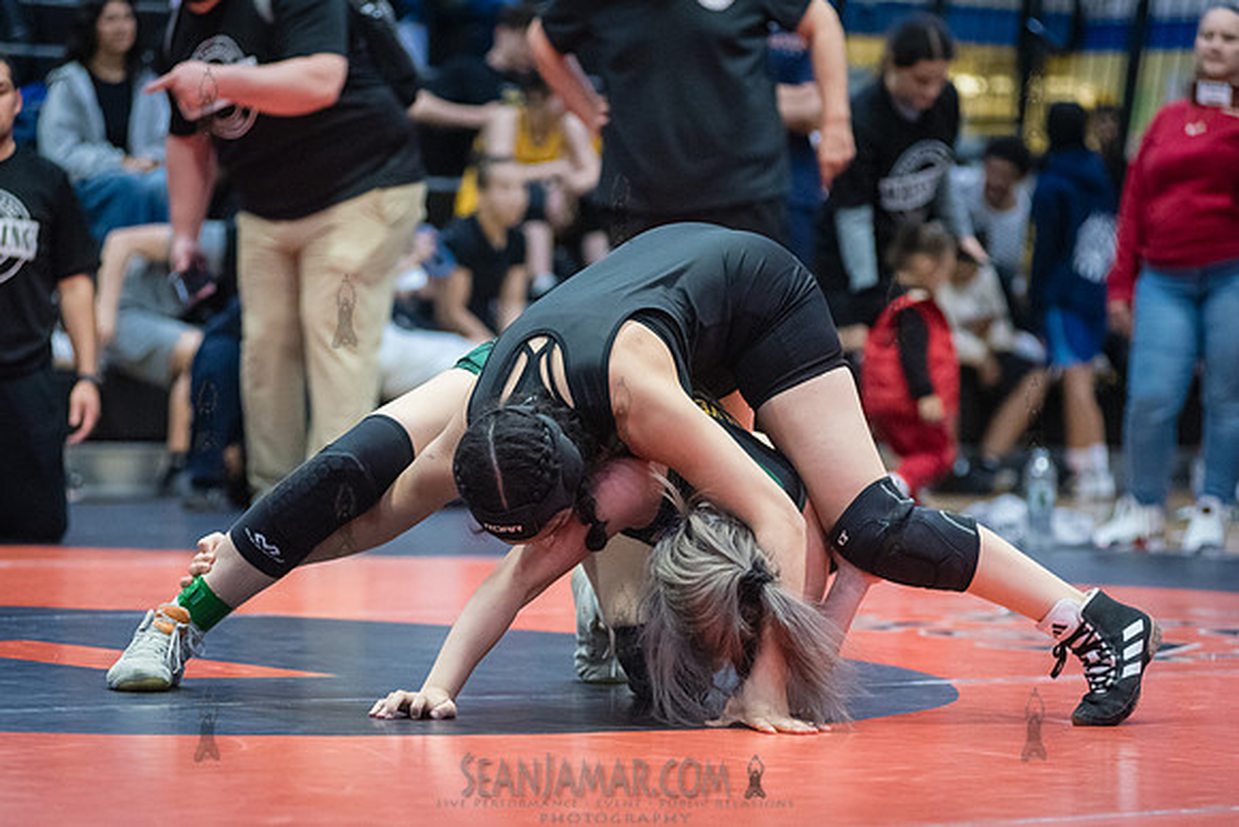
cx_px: 620
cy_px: 414
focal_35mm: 153
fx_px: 5274
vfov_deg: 9.0
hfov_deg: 13.4
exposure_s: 1/400
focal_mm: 145
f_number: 3.5
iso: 8000
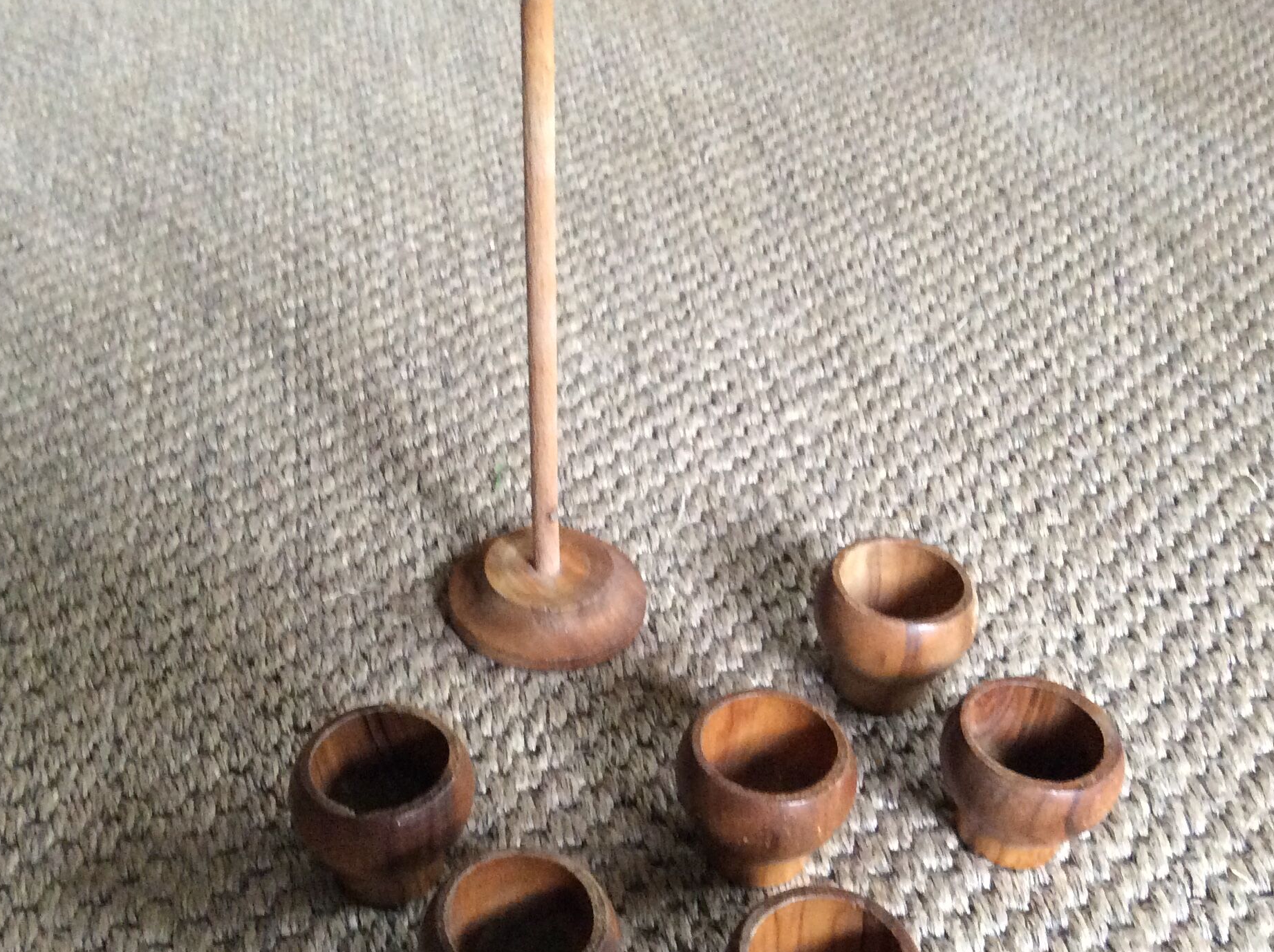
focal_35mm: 45
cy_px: 588
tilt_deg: -42.9
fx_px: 1654
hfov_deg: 42.1
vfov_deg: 32.0
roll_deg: -0.5
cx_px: 580
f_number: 2.4
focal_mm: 3.3
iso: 250
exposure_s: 1/25
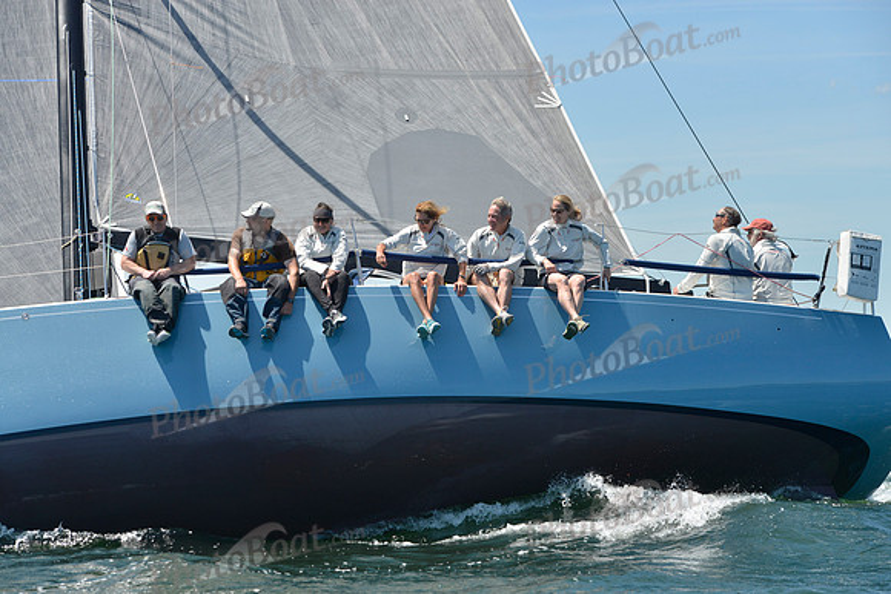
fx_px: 2599
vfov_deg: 13.0
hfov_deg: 19.5
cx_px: 446
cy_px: 297
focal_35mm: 105
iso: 280
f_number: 6.3
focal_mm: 105
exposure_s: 1/1250
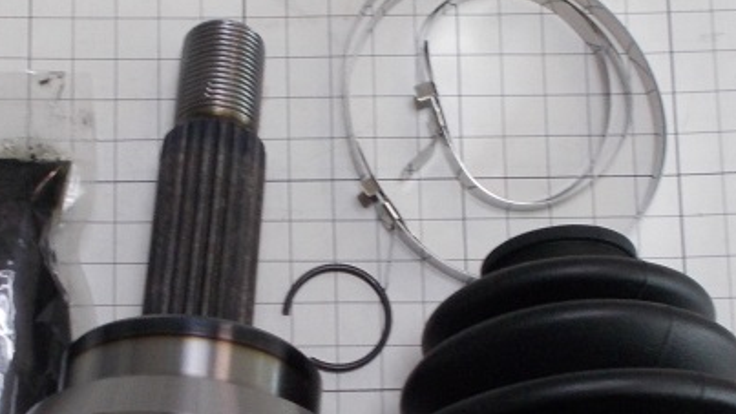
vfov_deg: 26.0
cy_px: 341
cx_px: 296
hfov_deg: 45.2
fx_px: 879
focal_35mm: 45
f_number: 3.2
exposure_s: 1/25
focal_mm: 4.6
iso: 100
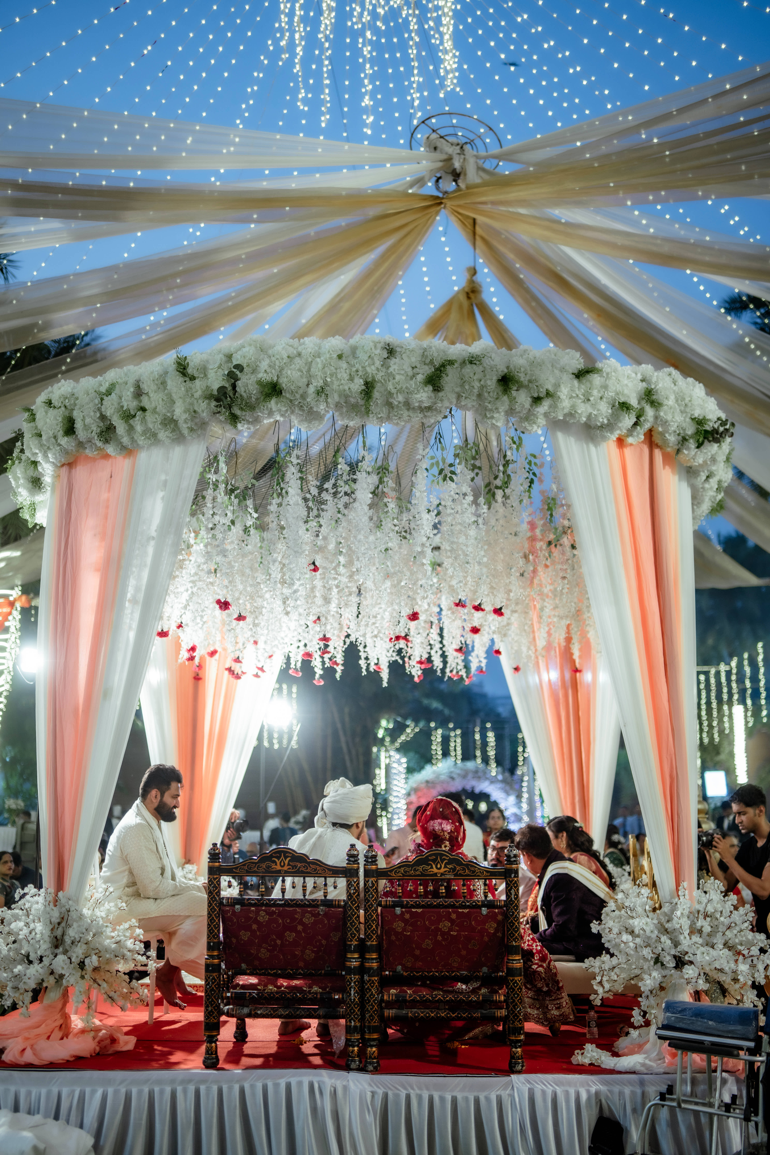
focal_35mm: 35
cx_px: 385
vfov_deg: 54.4
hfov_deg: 37.9
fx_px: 1123
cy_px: 578
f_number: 1.4
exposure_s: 1/250
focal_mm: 35
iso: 320
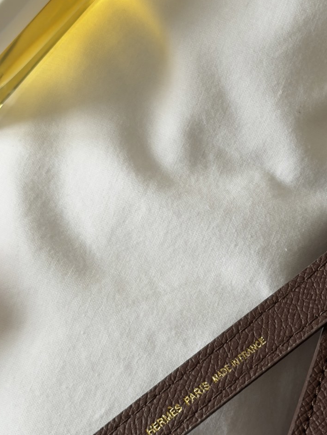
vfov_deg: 19.3
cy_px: 243
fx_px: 1284
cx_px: 254
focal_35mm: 102
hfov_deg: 14.4
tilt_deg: -83.0
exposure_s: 1/60
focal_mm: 6.76
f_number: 1.78
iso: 100
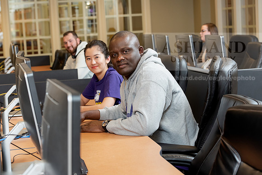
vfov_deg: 16.1
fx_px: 619
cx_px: 131
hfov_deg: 23.9
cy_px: 88
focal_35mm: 85
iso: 2000
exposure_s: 1/200
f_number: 7.1
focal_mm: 85
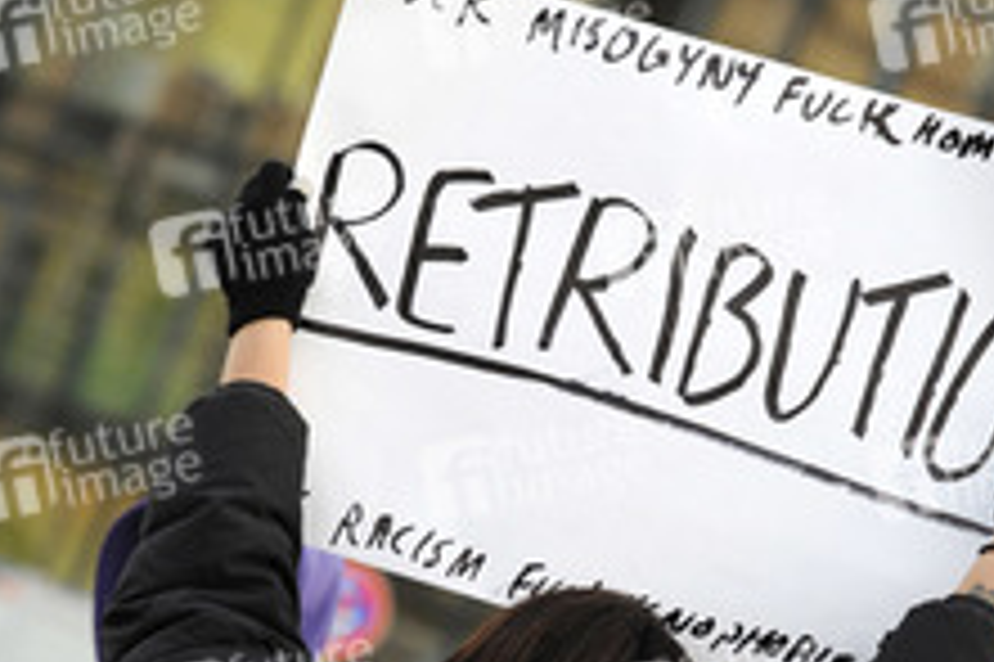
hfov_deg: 7.5
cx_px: 594
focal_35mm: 275
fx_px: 7587
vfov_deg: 5.0
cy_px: 581
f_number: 4.5
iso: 1250
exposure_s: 1/320
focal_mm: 135
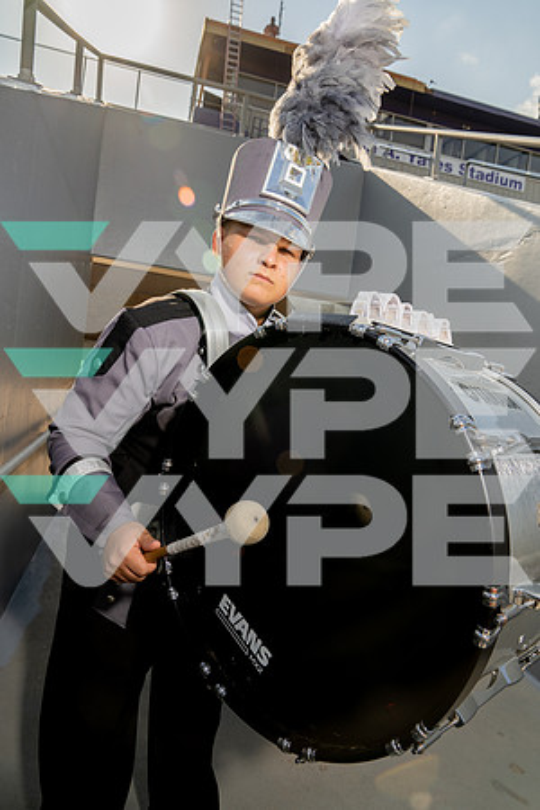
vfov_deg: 73.7
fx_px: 540
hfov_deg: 53.1
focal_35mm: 24
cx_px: 270
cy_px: 405
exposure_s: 1/250
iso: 100
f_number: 8
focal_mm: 24
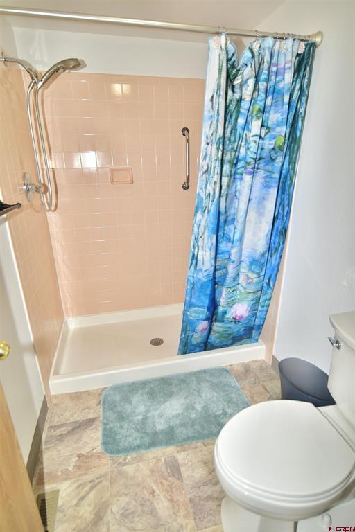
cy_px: 266
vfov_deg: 84.0
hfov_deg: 61.9
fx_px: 296
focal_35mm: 20
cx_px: 178
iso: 400
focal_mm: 20
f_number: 3.5
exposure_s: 1/125
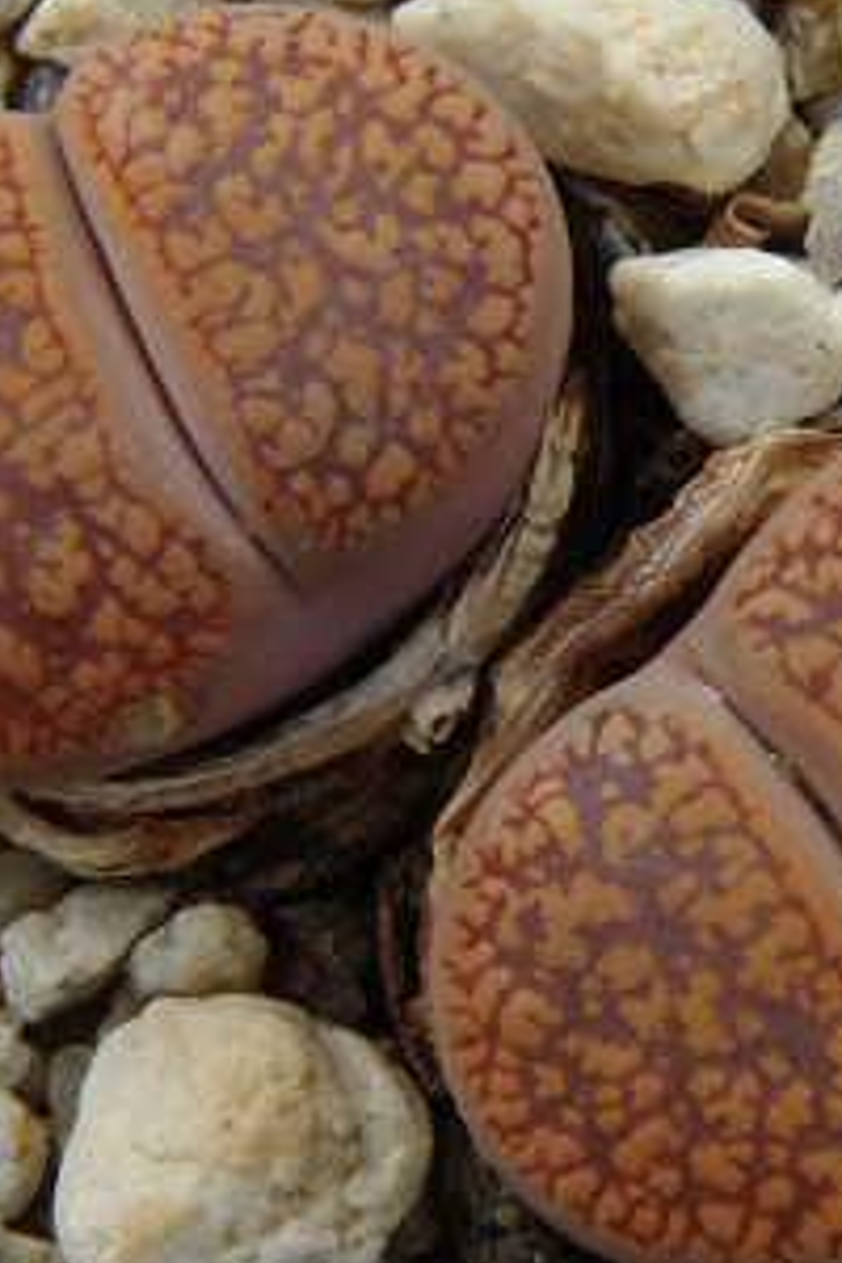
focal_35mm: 175
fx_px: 6139
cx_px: 745
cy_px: 650
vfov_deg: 11.7
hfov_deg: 7.8
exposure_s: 1.5
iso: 100
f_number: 38
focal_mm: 70
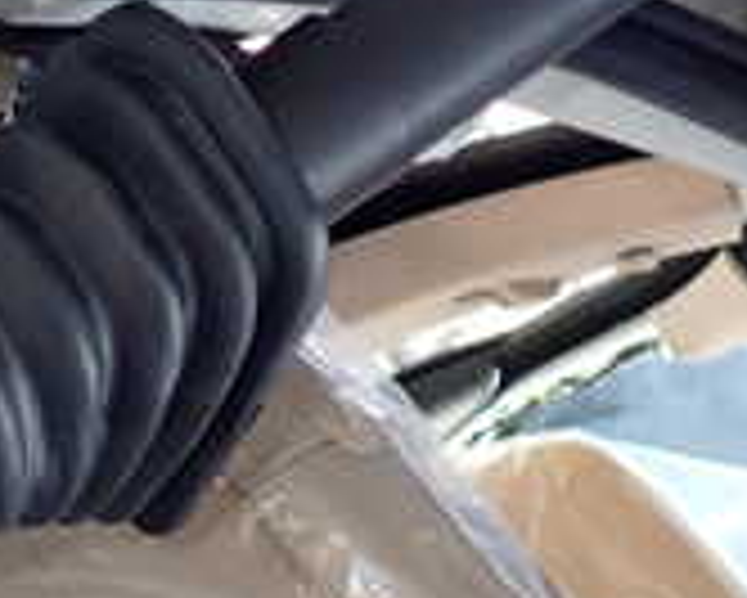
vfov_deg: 14.5
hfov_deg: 17.9
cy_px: 373
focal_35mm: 106
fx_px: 2345
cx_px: 94
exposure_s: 1/125
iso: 125
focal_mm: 5.4
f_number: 2.3
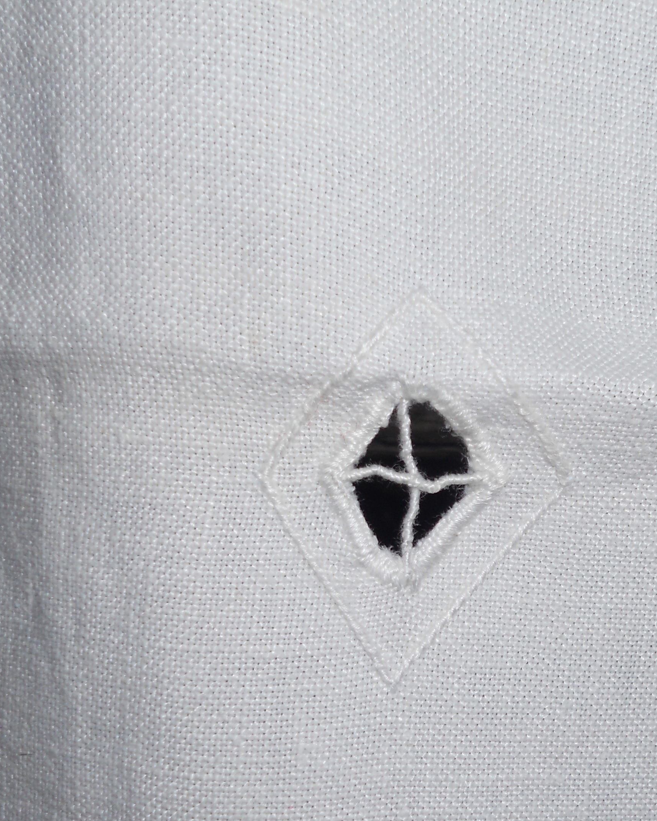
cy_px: 571
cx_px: 545
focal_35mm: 58
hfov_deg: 25.7
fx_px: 1410
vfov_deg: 32.1
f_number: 8.8
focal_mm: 5.8
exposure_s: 1/25
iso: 80
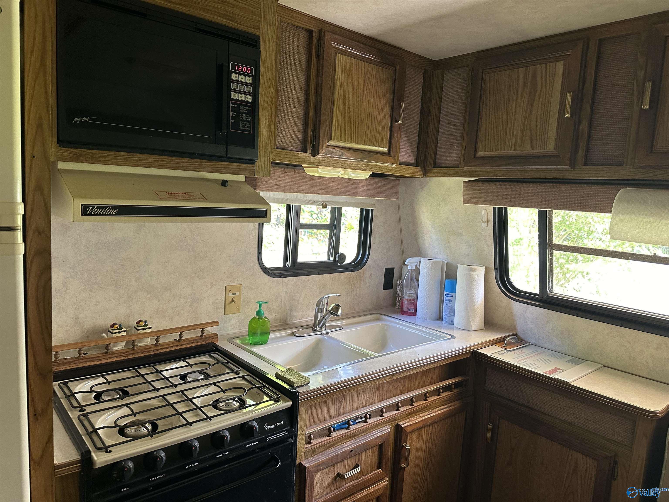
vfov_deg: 56.8
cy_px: 251
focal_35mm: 24
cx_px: 334
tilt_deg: -7.1
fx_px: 464
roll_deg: -3.4
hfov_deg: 71.6
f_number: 1.78
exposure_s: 1/60
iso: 320
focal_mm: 6.86
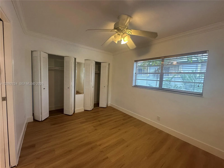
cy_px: 84
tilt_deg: -4.4
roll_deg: -2.7
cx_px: 112
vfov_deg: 85.7
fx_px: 91
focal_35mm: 14
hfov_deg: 102.1
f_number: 2.2
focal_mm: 2.22
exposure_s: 1/120
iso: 200
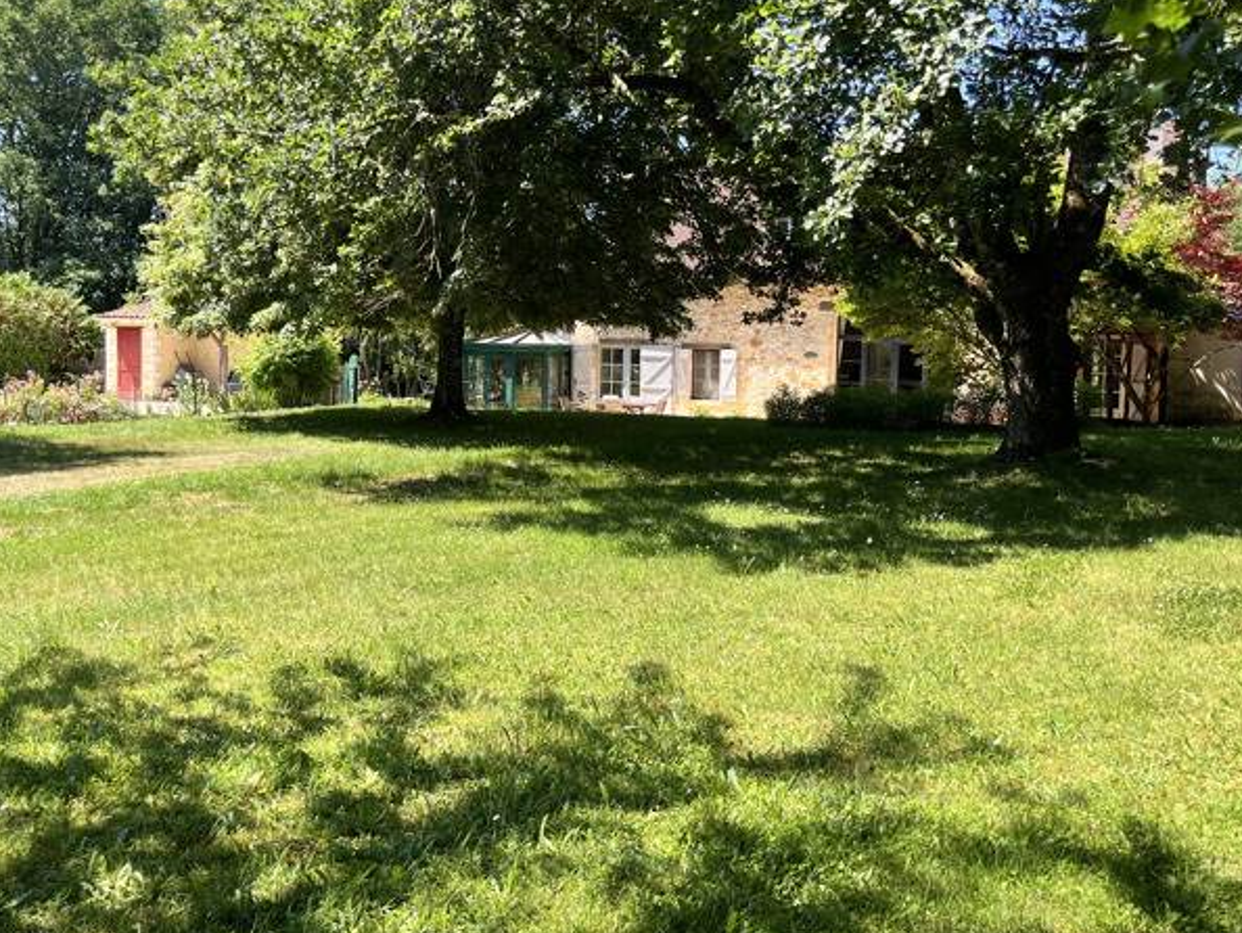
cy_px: 412
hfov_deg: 51.9
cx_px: 452
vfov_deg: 40.7
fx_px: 1256
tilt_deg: -3.0
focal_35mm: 35
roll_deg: -0.6
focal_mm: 5.1
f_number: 1.6
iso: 50
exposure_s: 1/1117
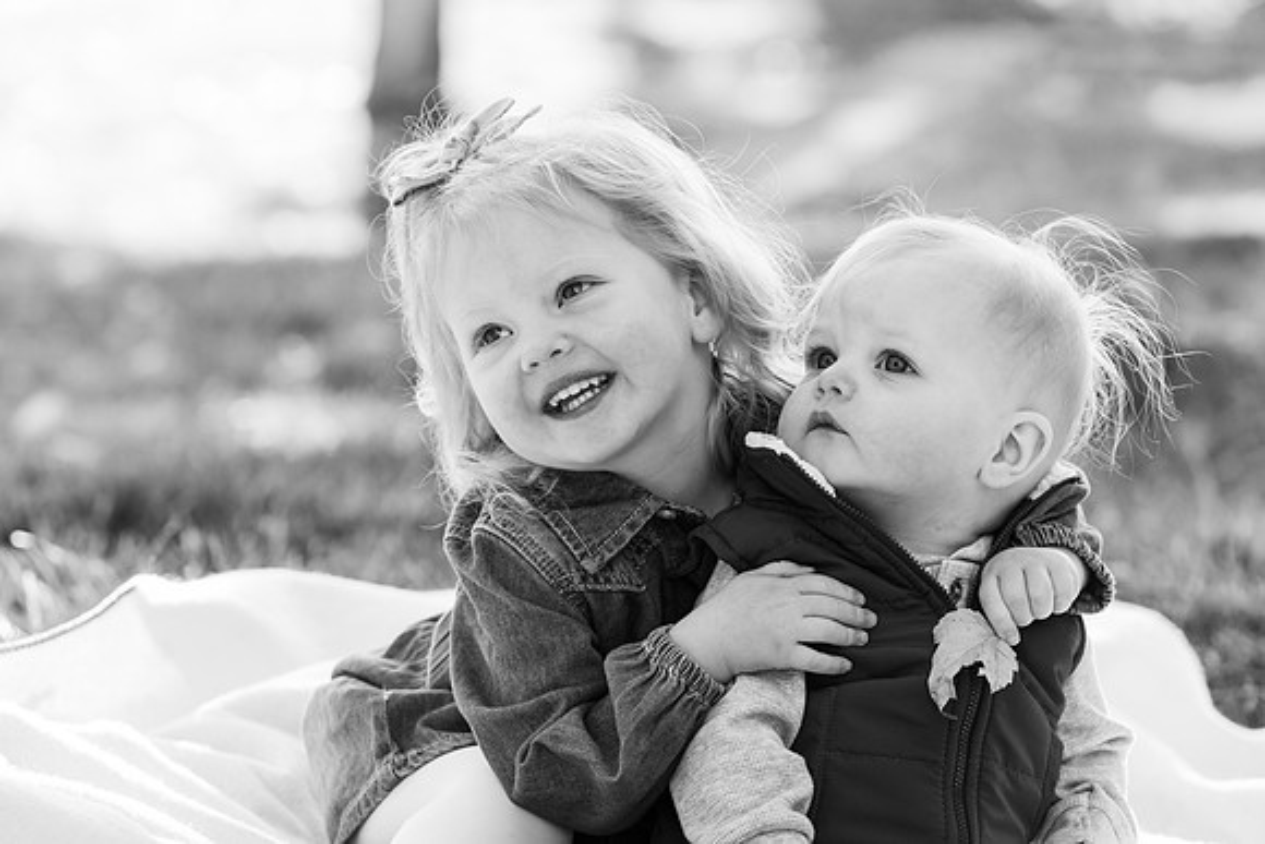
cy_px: 422
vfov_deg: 7.5
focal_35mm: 182
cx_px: 632
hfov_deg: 11.3
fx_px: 6396
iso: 1600
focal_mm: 182
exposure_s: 1/320
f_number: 6.3
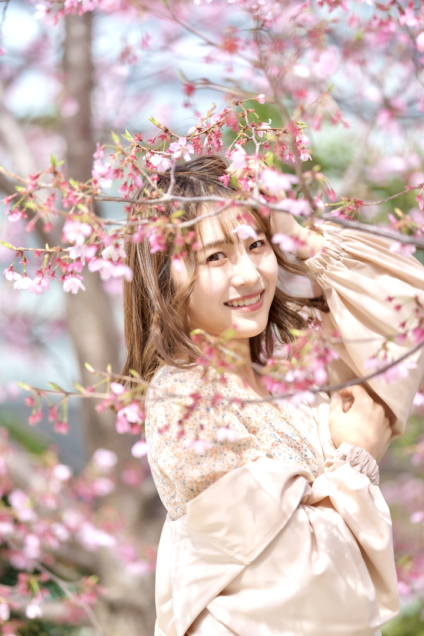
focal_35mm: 135
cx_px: 212
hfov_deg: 10.2
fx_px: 2385
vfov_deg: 15.2
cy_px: 318
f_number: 1.8
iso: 100
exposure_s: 1/1250
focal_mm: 135
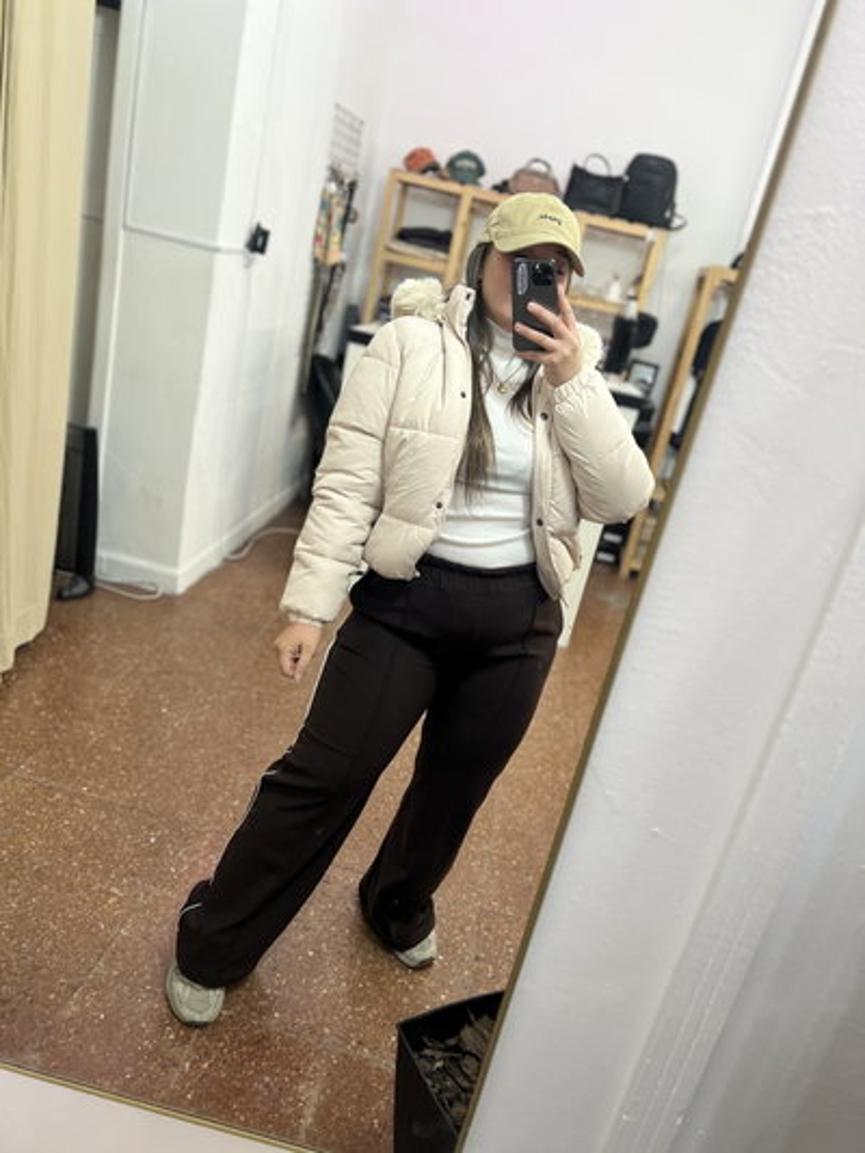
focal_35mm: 26
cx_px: 432
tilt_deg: -18.8
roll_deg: -12.6
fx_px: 866
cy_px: 576
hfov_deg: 53.1
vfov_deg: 67.3
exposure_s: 1/100
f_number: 1.5
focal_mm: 5.7
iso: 125
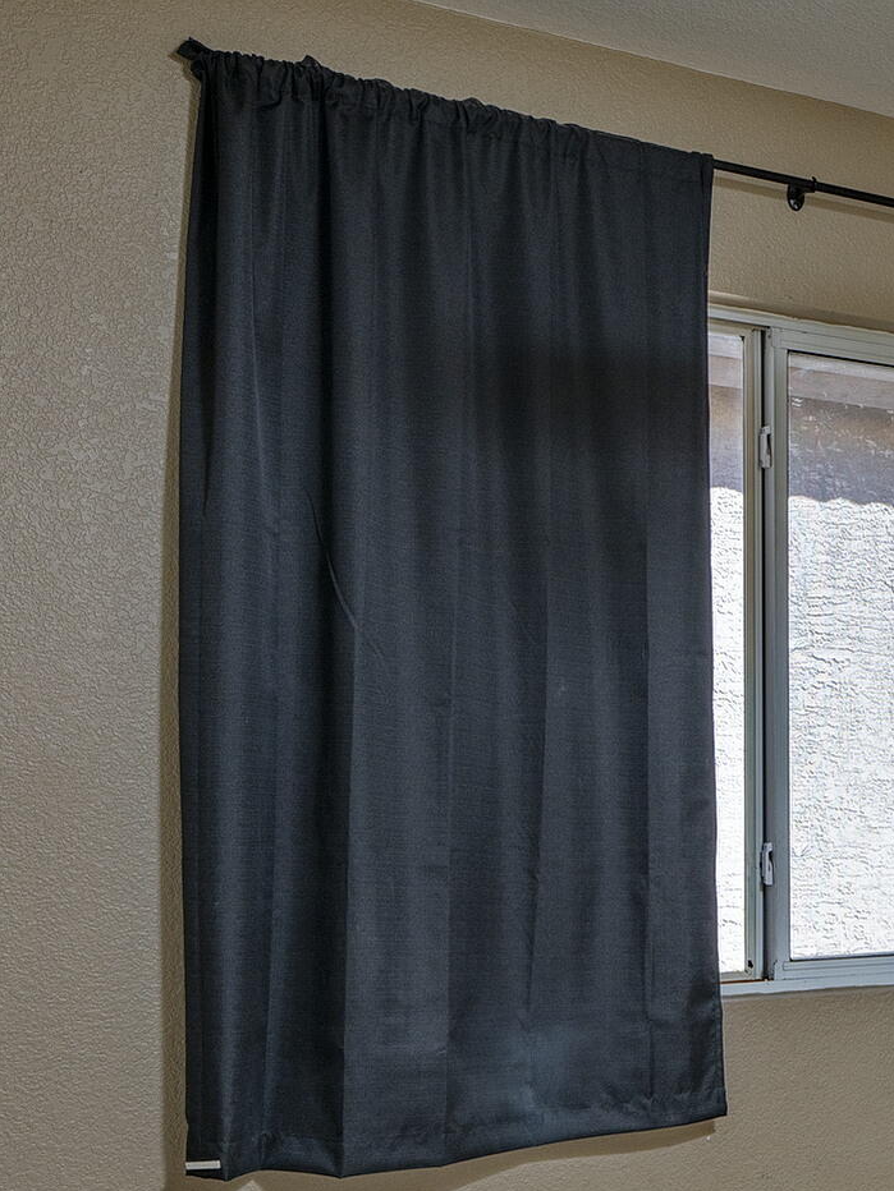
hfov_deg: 22.7
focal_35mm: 52
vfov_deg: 36.4
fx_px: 1791
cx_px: 1357
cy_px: 792
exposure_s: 1/250
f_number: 7.1
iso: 200
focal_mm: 18
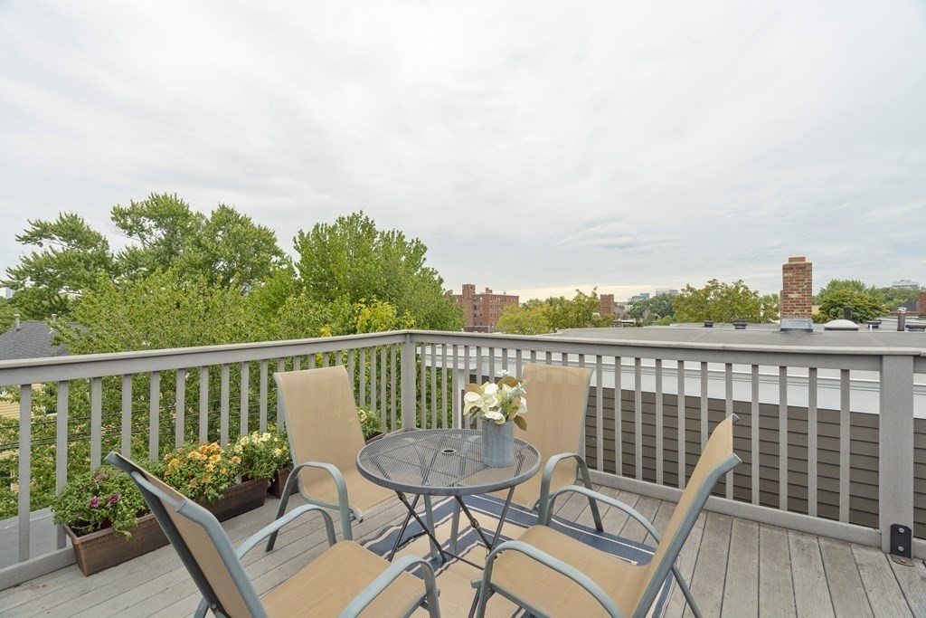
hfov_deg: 96.7
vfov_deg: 73.8
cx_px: 463
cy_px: 309
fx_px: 412
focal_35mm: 16
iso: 125
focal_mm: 16
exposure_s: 1/125
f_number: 8
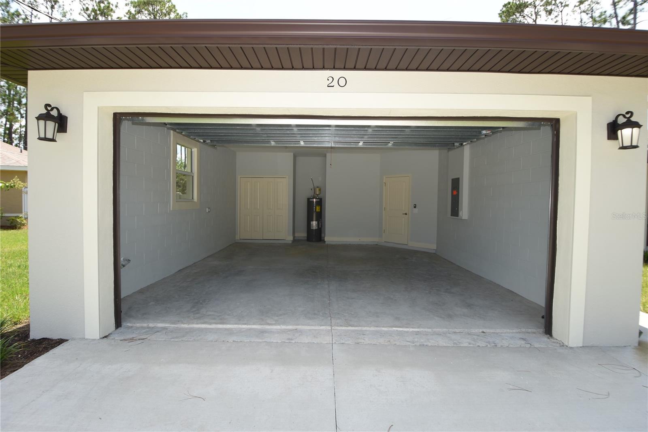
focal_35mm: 15
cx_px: 324
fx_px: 270
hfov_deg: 100.4
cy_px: 216
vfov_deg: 77.3
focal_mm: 10
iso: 100
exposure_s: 1/160
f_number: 6.3
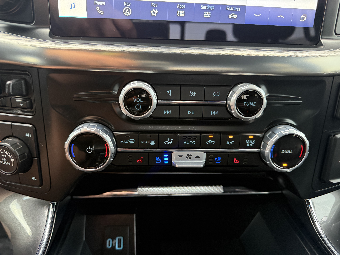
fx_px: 236
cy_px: 128
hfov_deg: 71.6
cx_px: 170
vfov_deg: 56.8
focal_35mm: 24
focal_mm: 6.76
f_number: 1.78
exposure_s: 1/60
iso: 400
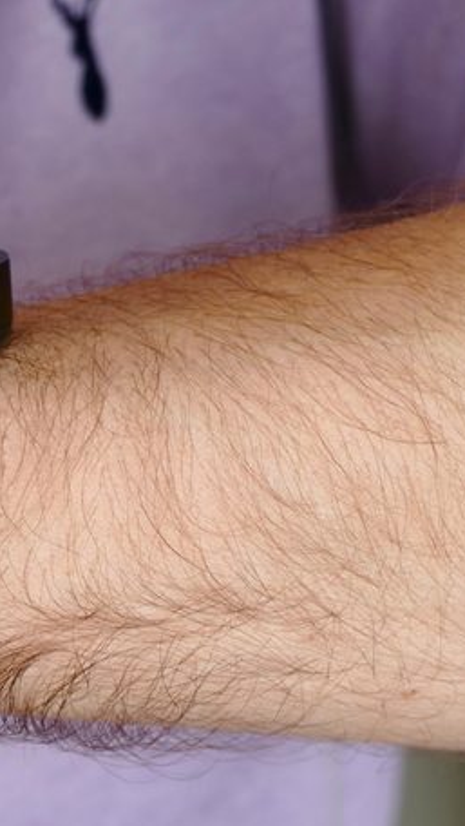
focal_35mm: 195
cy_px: 431
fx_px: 4268
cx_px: -163
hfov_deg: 6.2
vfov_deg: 11.0
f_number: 4.5
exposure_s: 1/80
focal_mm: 43.05
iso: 160
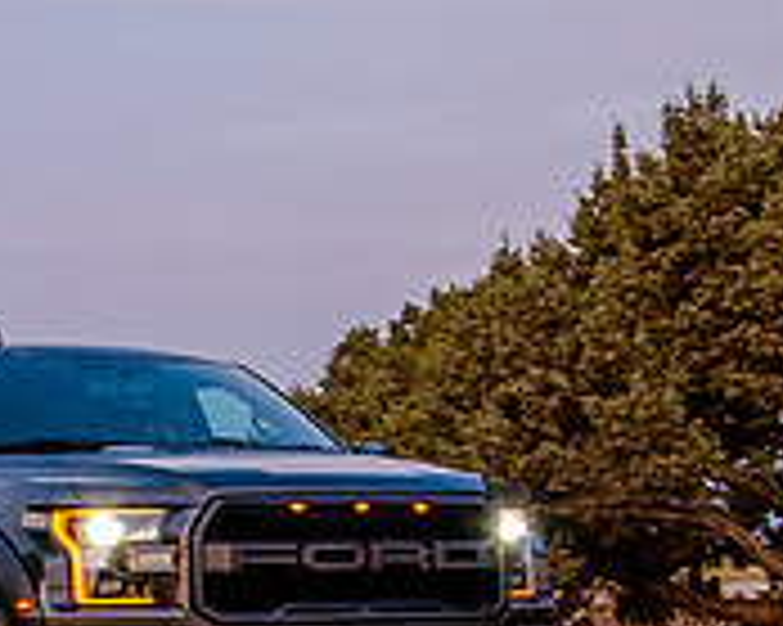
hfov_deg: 19.5
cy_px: 559
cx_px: 296
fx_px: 2270
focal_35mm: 98
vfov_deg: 15.5
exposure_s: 1/160
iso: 500
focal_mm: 24
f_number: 5
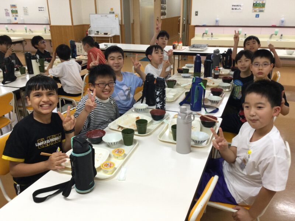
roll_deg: +0.3
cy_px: 110
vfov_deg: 45.4
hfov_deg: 58.4
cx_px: 148
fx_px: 264
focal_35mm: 31
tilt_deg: -19.0
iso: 80
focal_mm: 3.3
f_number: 2.4
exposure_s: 1/30
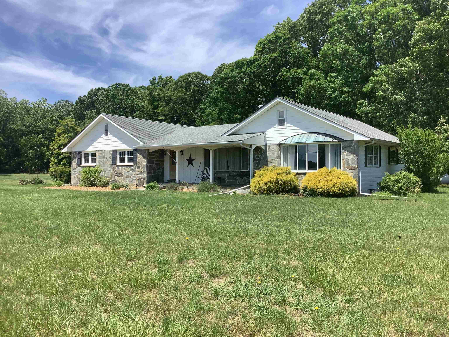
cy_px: 168
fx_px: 402
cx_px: 224
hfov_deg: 58.4
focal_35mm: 31
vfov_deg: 45.4
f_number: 2.4
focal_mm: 3.3
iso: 25
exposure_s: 1/994
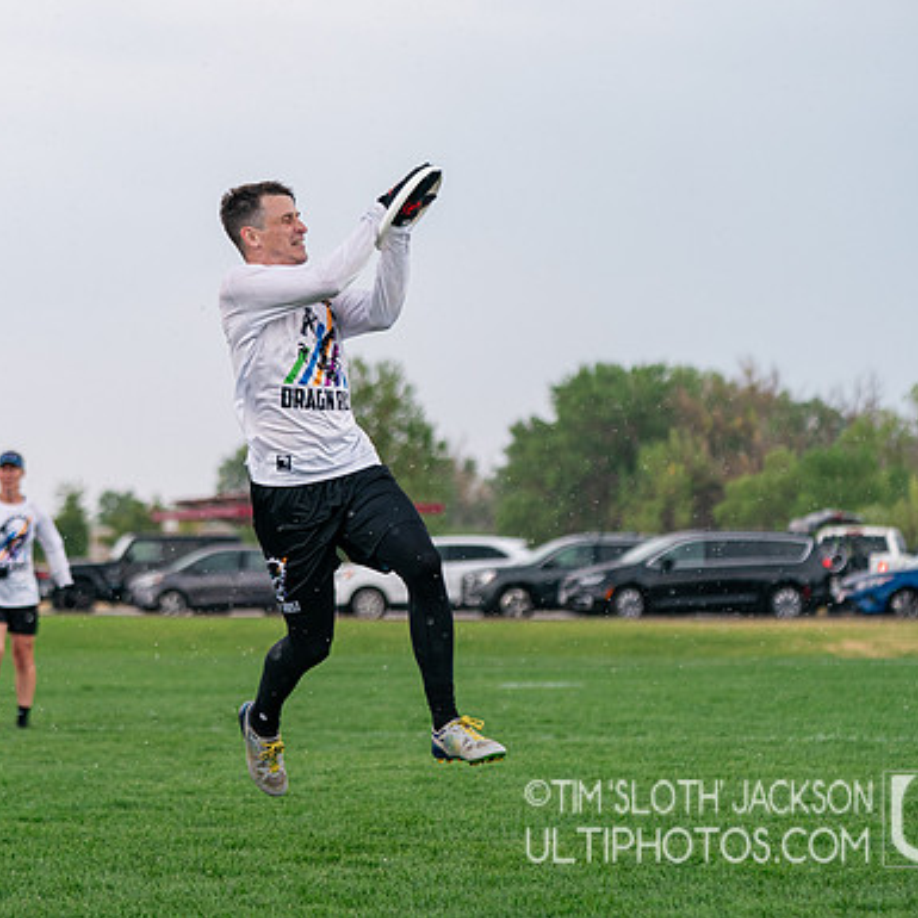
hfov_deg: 14.0
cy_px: 433
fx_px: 3720
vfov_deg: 14.1
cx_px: 286
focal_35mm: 124
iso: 640
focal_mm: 84
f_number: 2.8
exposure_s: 1/3200
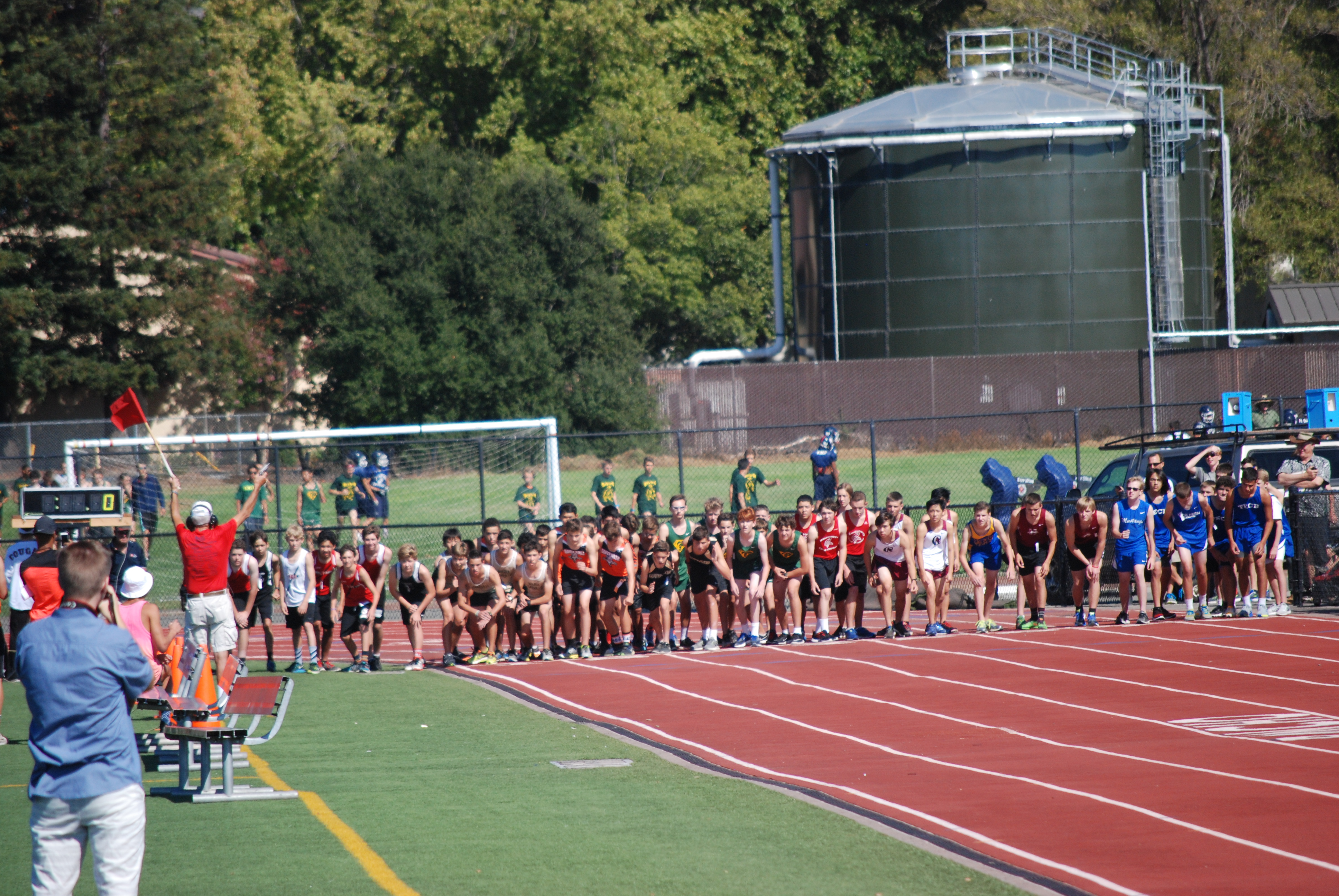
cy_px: 448
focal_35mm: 300
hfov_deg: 6.9
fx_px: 11172
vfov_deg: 4.6
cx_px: 670
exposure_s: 1/1000
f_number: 5.6
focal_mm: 200
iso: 400
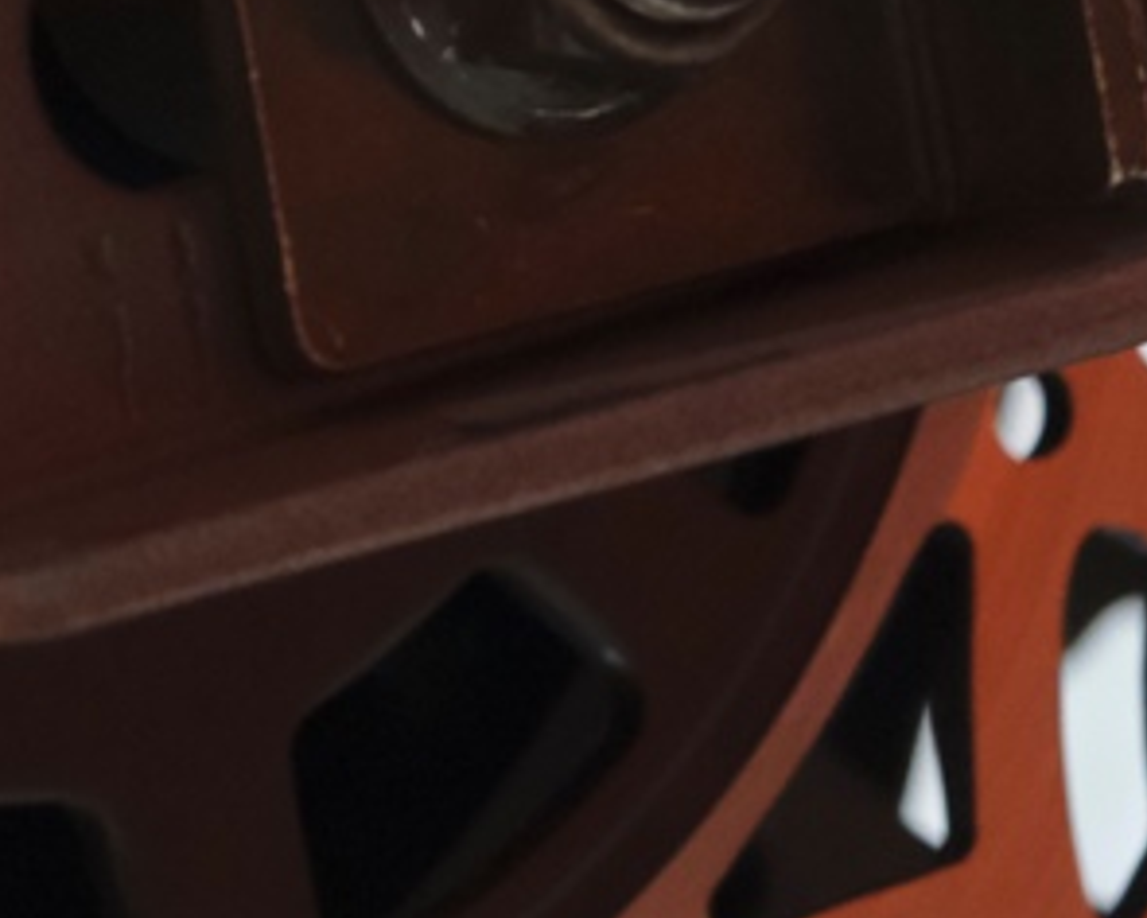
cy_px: -336
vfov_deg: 5.6
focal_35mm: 275
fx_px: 9335
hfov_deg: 7.0
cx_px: -148
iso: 3200
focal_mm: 35.8
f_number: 4
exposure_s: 1/100
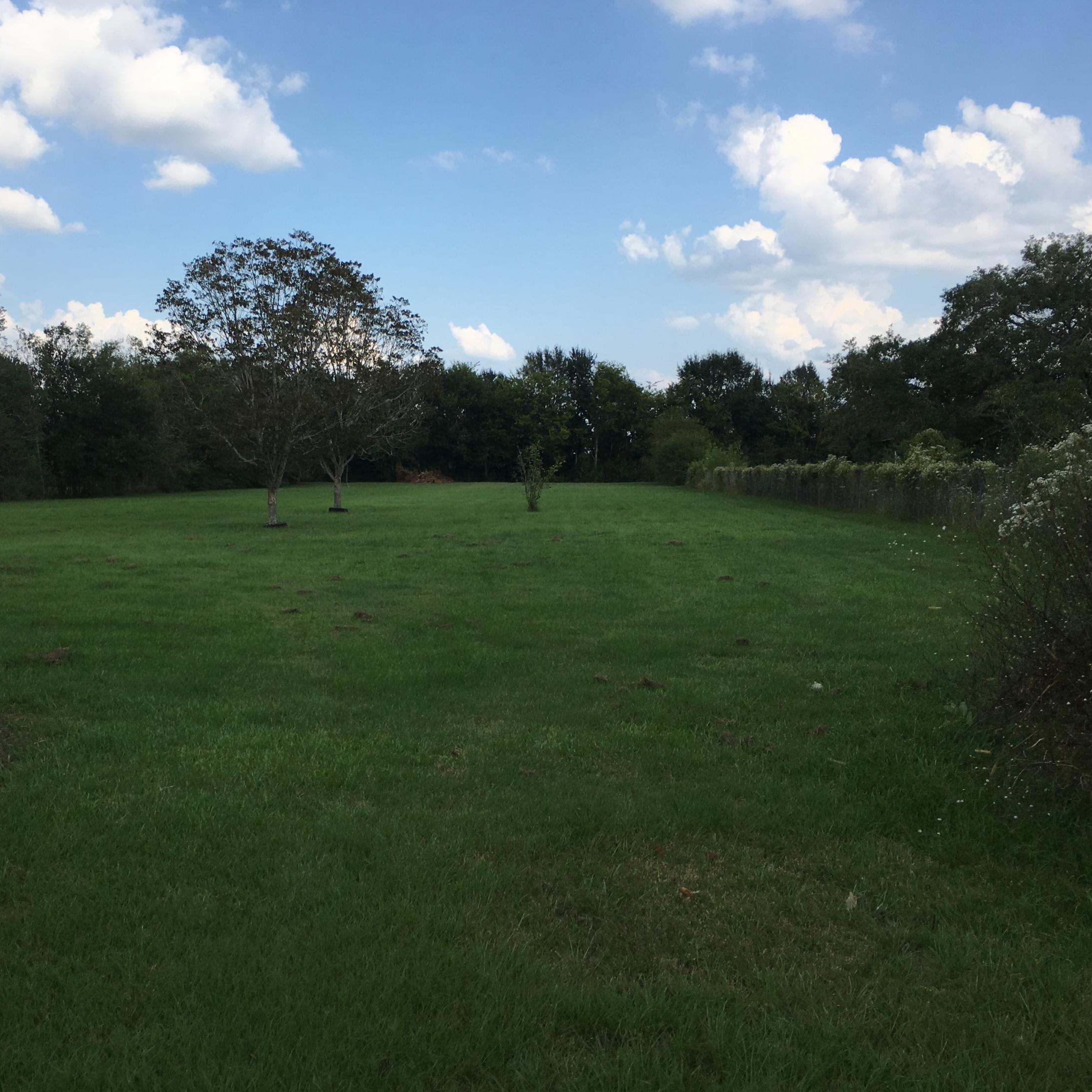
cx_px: 405
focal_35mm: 35
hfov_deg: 46.8
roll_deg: +0.0
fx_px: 1249
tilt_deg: -2.7
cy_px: 553
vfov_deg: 47.2
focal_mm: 4.15
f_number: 2.2
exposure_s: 1/1282
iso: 25
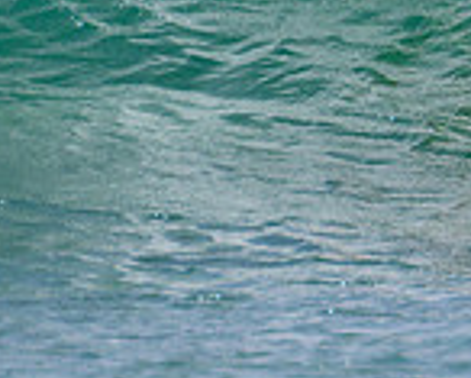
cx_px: 786
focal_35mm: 4082
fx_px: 56940
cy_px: -124
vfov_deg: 0.4
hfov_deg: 0.5
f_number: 11
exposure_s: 1/2000
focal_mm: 800
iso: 900
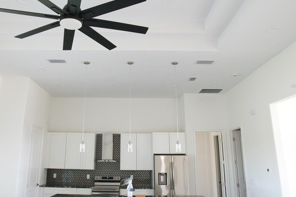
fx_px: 247
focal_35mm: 30
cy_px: 86
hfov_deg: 61.7
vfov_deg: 43.5
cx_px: 127
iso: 1250
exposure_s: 1/160
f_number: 4
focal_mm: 16
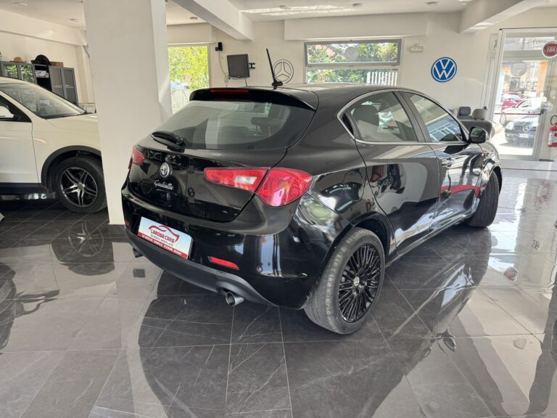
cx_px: 278
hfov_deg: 71.6
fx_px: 386
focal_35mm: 24
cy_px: 209
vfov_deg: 56.8
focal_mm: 6.76
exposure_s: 1/121
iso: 125
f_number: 1.78
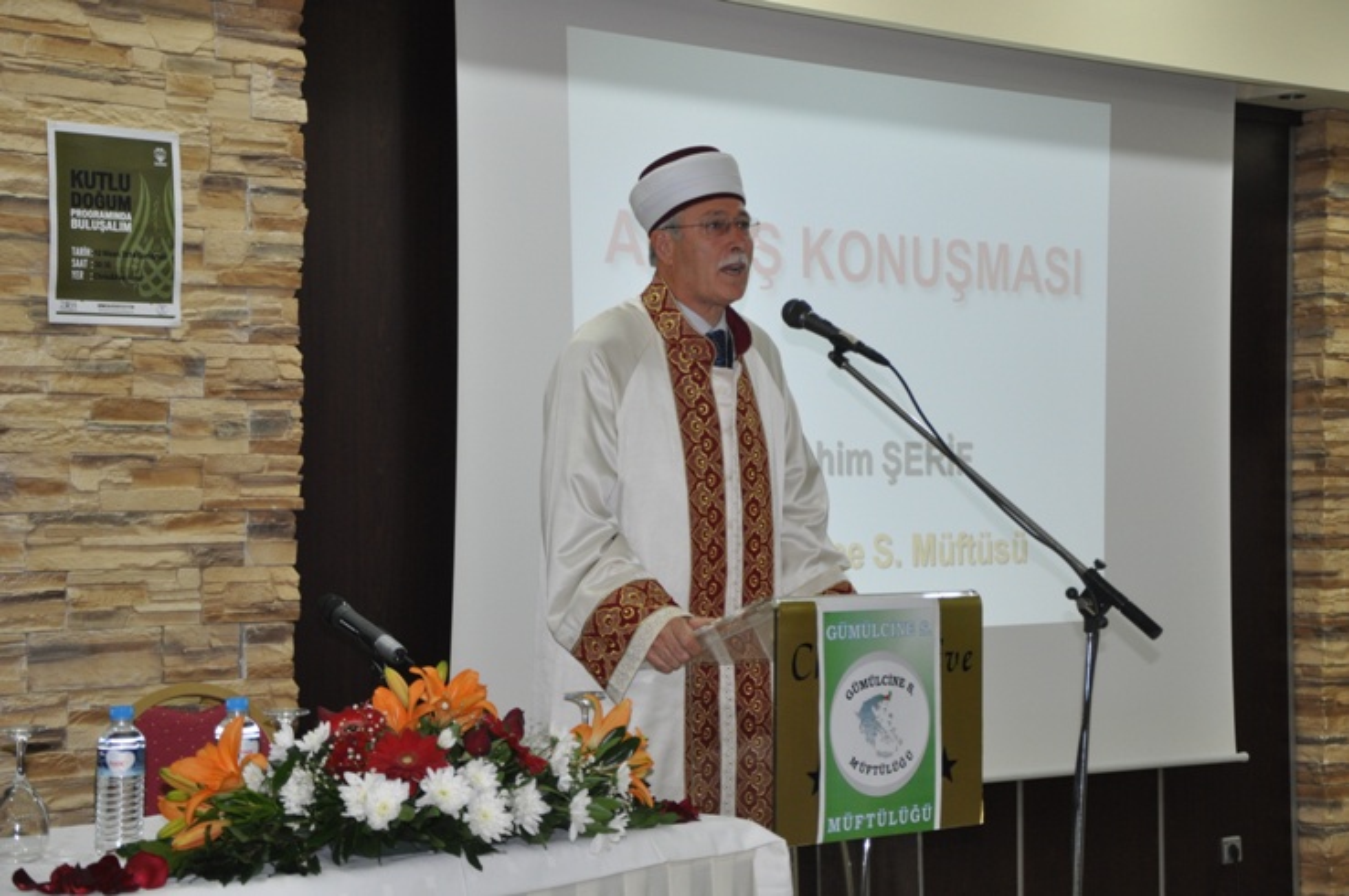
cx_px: 674
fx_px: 2526
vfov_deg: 20.1
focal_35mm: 68
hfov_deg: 29.9
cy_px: 448
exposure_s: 1/60
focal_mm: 45
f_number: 4.8
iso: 800
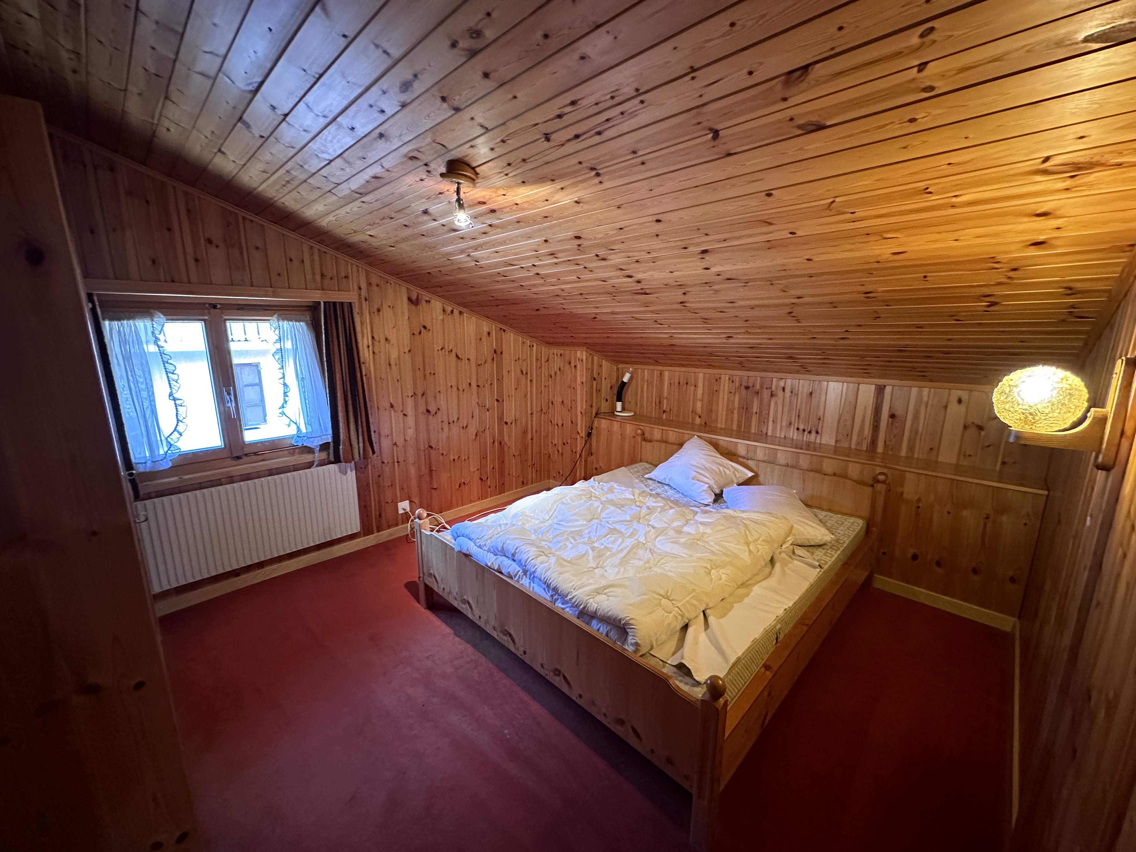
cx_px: 568
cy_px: 426
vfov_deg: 85.7
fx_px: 459
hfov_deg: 102.1
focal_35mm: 14
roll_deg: +0.0
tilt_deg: -12.0
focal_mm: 2.22
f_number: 2.2
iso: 800
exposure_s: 1/50
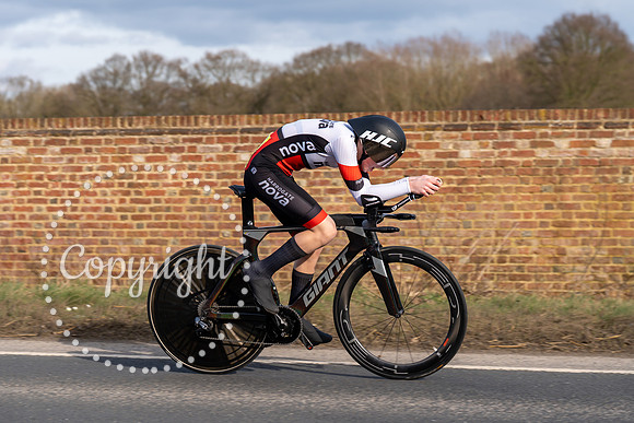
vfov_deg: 15.5
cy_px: 190
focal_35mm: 88
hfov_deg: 23.1
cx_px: 285
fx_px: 1552
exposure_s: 1/800
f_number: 4
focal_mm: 77
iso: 100
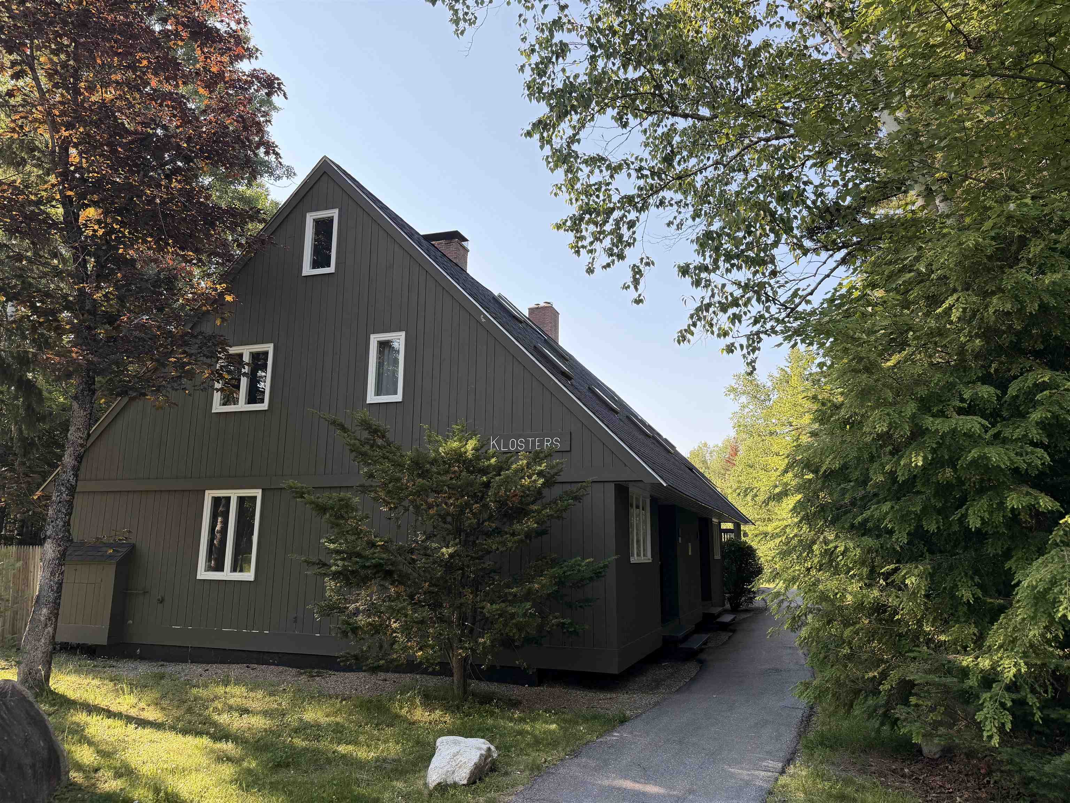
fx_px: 742
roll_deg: -0.5
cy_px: 402
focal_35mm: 24
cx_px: 535
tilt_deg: +11.6
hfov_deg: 71.6
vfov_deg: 56.8
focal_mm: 6.76
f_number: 1.78
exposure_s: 1/1314
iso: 100
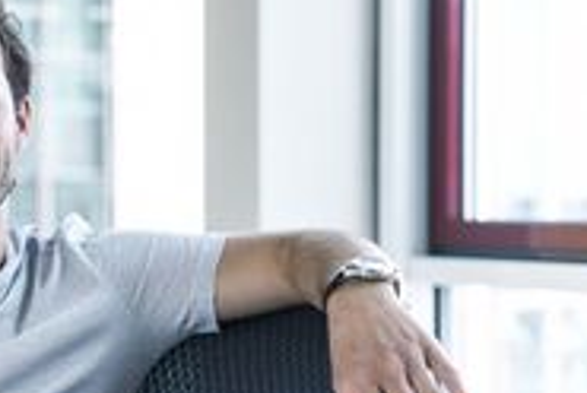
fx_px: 1764
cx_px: -3
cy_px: 255
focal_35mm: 108
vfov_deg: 12.7
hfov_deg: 18.4
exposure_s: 1/250
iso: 400
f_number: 2.5
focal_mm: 50
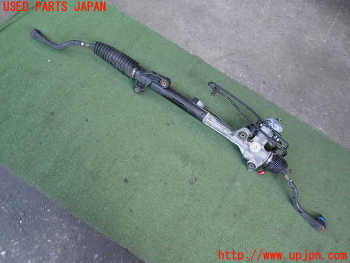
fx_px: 303
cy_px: 132
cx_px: 175
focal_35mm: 30
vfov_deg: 46.8
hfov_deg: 60.0
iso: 200
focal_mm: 5.4
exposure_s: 1/100
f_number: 2.3
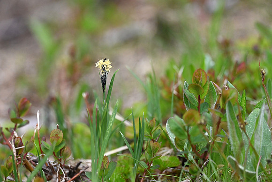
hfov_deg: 3.4
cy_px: 91
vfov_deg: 2.3
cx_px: 136
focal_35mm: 600
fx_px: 4534
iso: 1600
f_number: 6.3
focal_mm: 600
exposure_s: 1/3200
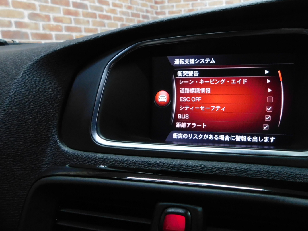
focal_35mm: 34
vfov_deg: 41.8
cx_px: 222
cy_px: 110
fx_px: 303
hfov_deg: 52.1
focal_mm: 4
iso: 280
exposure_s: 1/30
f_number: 3
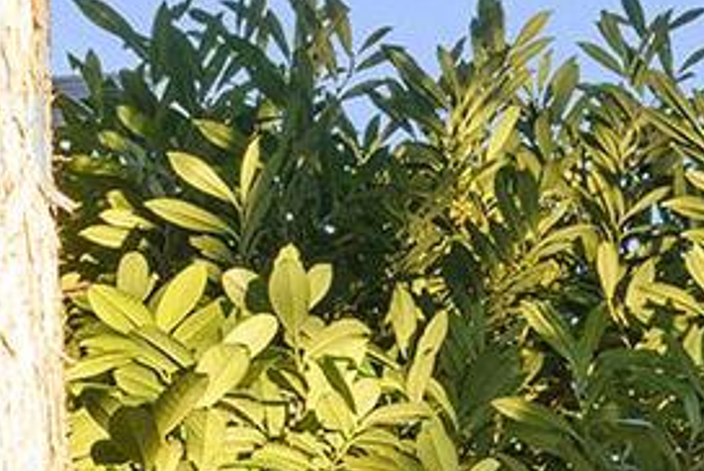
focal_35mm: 185
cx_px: 1843
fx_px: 3622
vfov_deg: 7.0
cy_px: 1144
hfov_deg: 9.5
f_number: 9
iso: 160
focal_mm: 35
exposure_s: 1/30
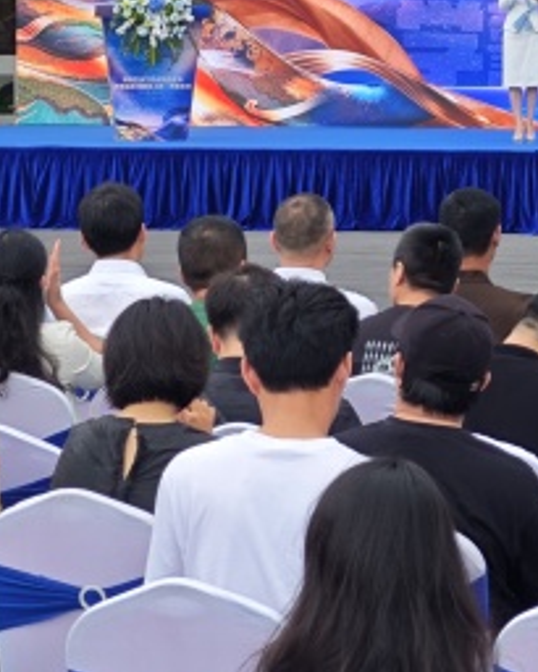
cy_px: 102
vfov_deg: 11.4
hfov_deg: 9.1
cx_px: 569
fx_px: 3342
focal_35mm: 168
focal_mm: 9
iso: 50
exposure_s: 1/120
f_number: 2
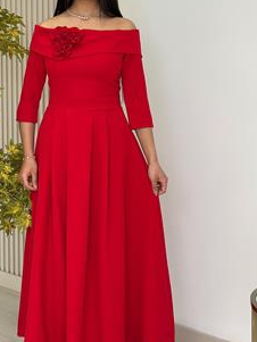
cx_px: 86
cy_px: 110
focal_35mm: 85
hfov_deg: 17.3
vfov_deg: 22.9
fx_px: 841
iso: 80
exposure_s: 1/244
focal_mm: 6.86
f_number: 1.78
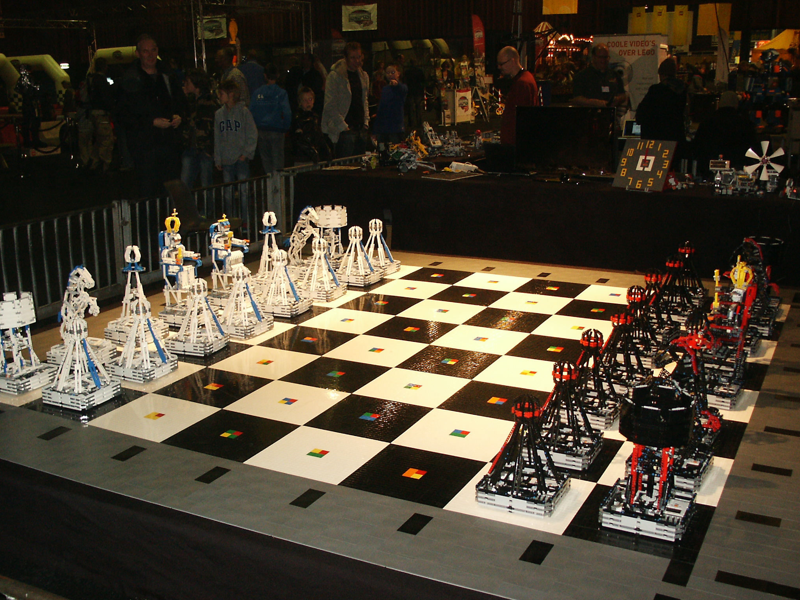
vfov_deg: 36.8
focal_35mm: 39
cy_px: 307
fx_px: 901
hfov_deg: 47.8
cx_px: 375
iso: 200
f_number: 3
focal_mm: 7.18
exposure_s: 1/45
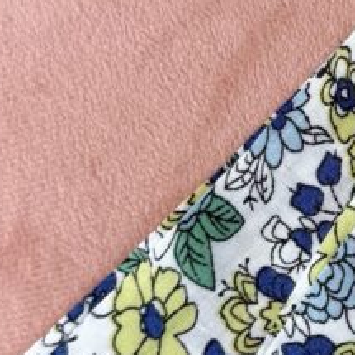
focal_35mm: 92
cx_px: 474
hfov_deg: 17.6
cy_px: 184
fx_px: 1067
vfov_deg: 18.9
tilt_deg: -81.9
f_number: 1.78
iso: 64
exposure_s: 1/100
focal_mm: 6.76
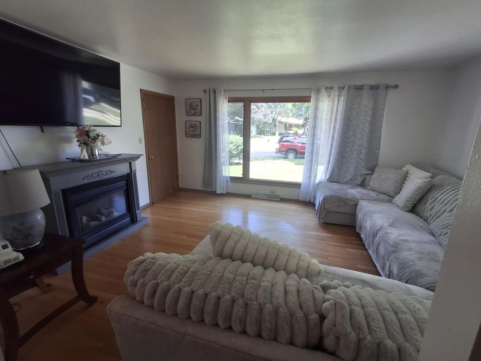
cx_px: 240
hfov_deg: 94.5
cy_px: 180
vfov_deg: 78.1
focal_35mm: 16
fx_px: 222
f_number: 2.2
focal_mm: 1.64
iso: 40
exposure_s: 1/60
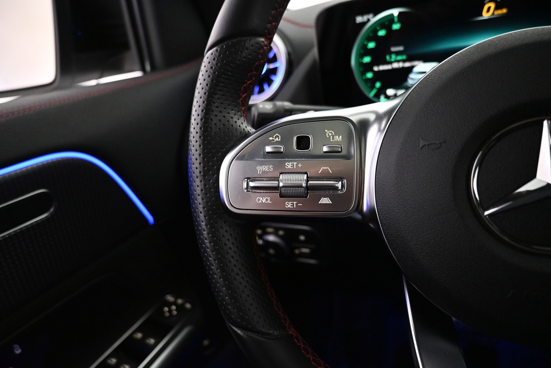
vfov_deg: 53.1
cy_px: 184
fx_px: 367
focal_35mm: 24
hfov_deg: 73.7
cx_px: 276
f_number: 3.5
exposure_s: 1/80
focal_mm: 16
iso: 4000
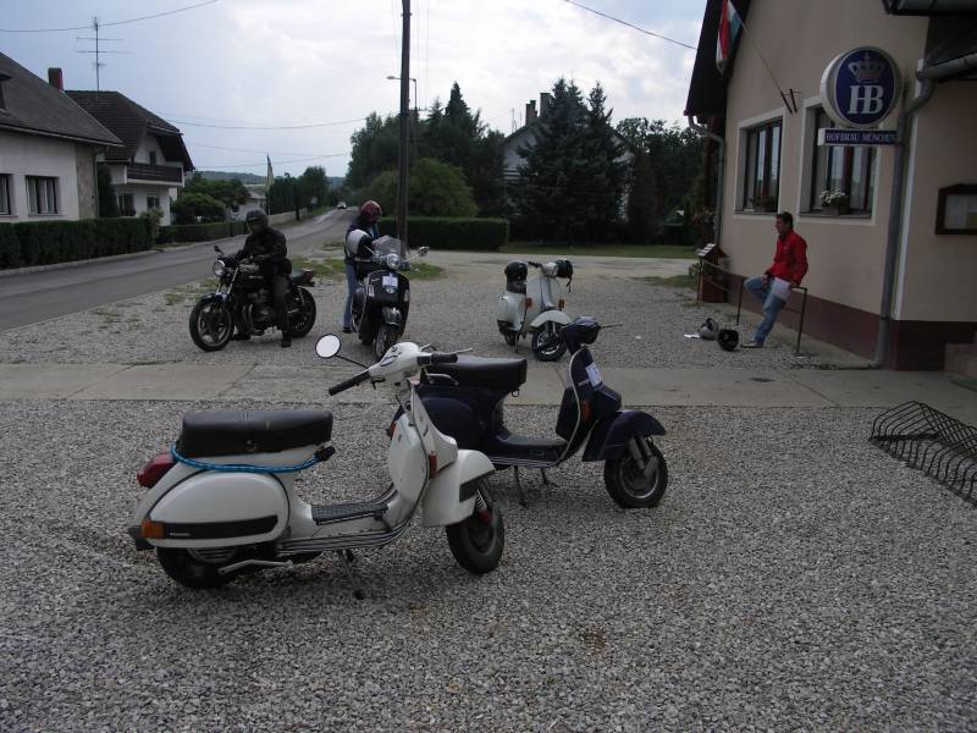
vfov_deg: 48.2
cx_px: 488
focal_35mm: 29
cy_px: 366
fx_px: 818
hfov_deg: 61.7
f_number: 2.8
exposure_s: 1/1000
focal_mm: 7.5
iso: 50
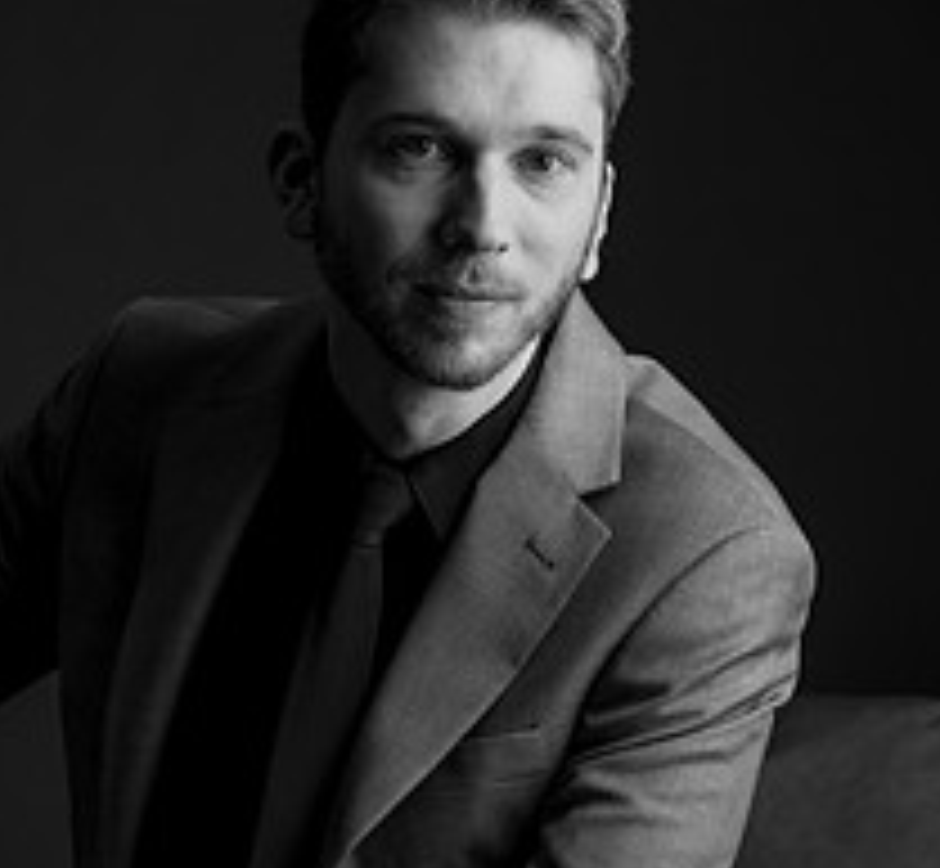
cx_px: 441
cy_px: 603
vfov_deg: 10.5
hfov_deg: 11.3
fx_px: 4731
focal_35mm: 160
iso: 250
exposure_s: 1/125
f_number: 2.8
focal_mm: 56
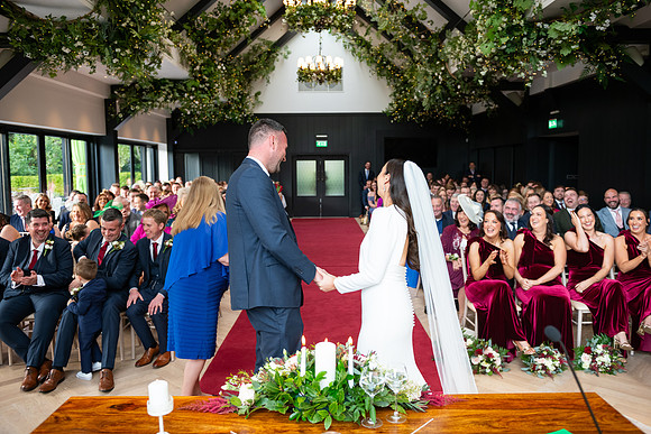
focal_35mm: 31
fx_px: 561
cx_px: 326
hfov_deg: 60.3
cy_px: 217
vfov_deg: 42.3
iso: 640
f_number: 3.5
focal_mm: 31
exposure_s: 1/160
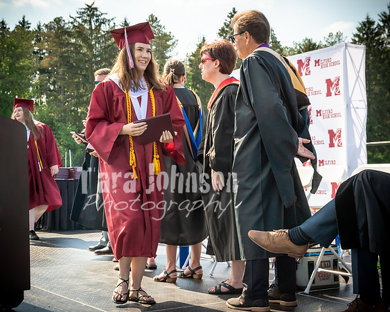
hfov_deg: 29.5
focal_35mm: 64
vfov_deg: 23.7
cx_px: 195
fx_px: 742
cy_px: 156
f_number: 7.1
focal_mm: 38
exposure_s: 1/800
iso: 200
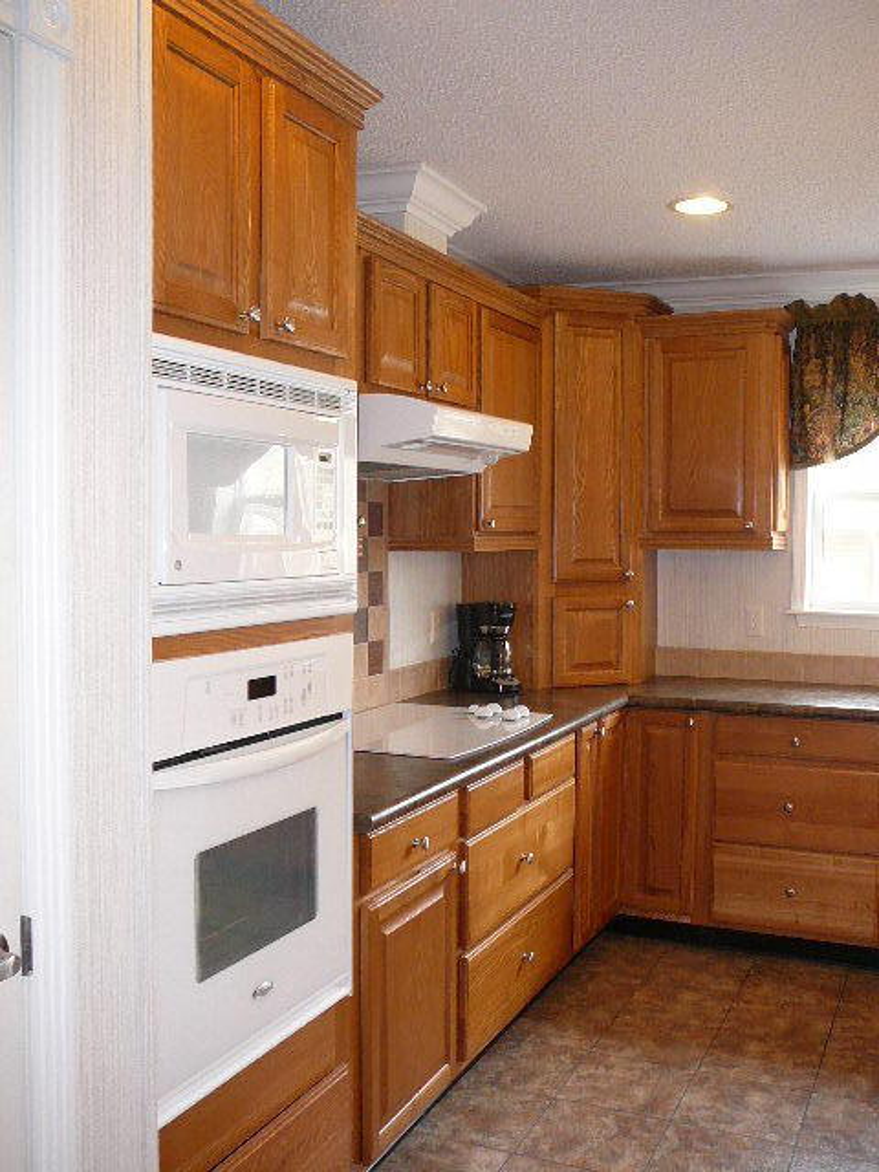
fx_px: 1185
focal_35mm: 35
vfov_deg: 52.6
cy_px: 586
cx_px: 440
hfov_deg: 40.7
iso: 160
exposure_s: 1/30
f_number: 2.8
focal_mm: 5.2
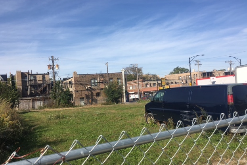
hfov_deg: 60.3
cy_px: 92
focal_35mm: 31
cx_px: 121
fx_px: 213
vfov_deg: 42.2
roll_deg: -0.3
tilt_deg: +3.8
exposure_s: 1/1789
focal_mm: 4.15
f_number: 2.2
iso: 25
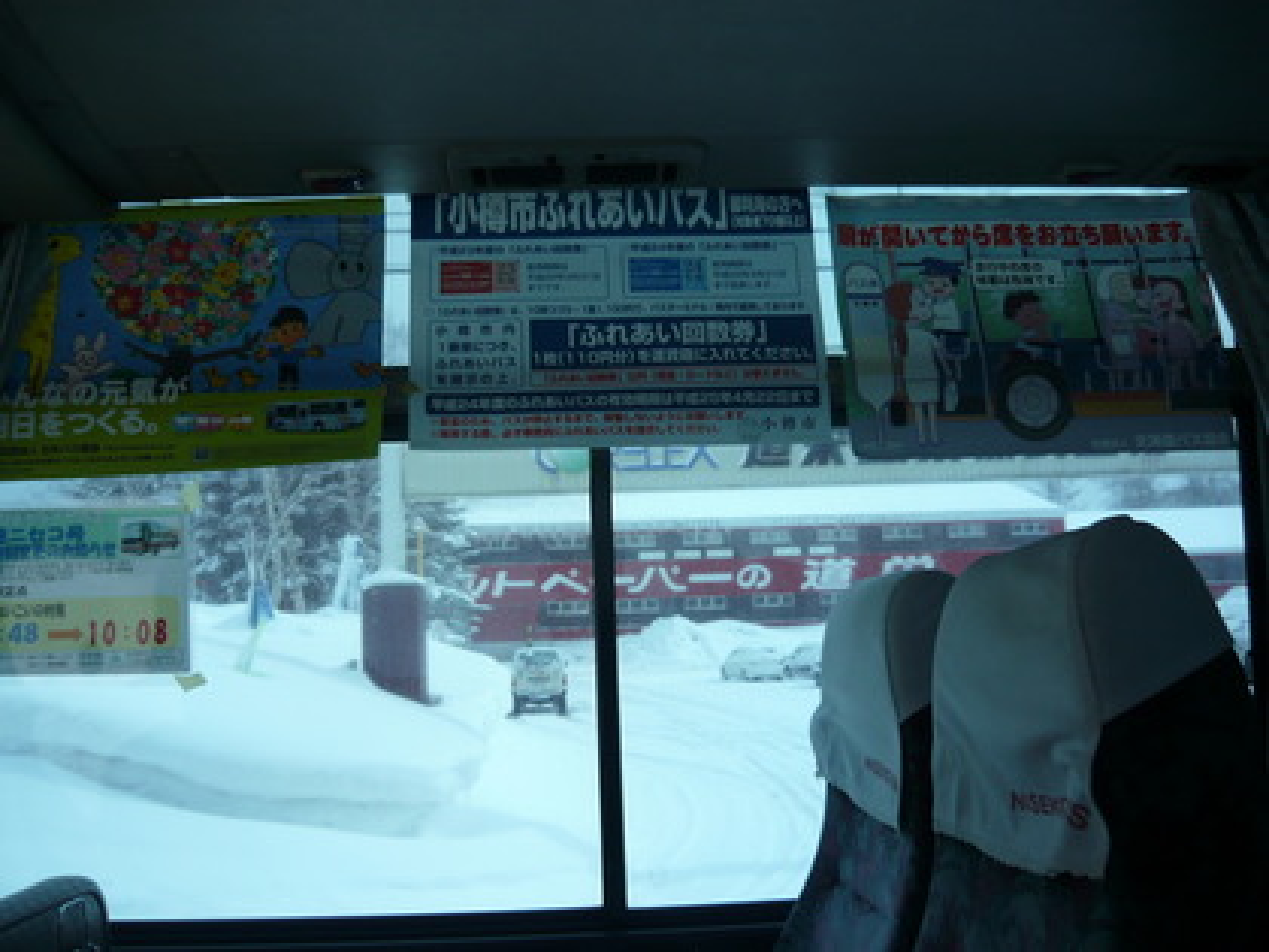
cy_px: 476
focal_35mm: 33
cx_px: 634
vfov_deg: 42.9
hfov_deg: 55.4
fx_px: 1210
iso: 100
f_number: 8
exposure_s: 1/320
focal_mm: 5.5
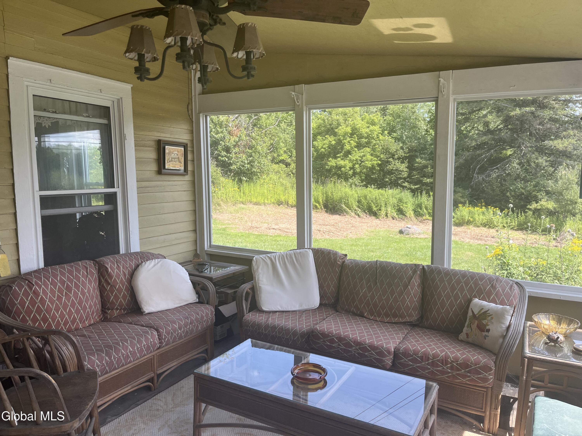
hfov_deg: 67.3
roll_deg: -0.9
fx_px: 437
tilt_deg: -5.3
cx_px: 291
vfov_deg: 53.1
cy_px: 218
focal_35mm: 26
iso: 50
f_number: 1.6
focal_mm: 5.1
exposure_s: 1/544
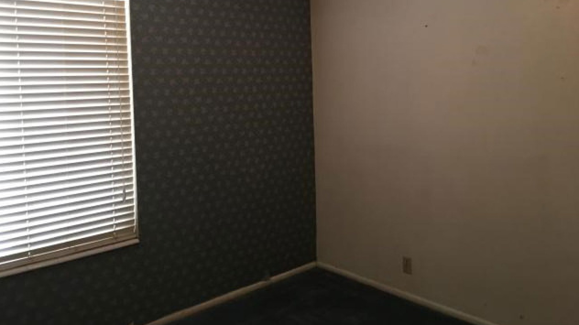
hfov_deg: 61.0
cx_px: 289
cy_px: 115
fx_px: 491
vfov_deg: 36.4
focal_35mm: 32
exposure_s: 1/30
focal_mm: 4.15
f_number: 2.2
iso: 100
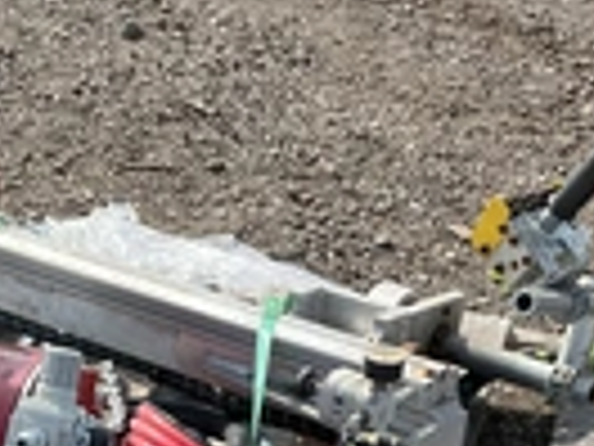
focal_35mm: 88
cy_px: 568
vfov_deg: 16.0
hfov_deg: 22.2
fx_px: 1510
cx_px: 230
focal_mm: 3
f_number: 1.8
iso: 25
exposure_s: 1/657
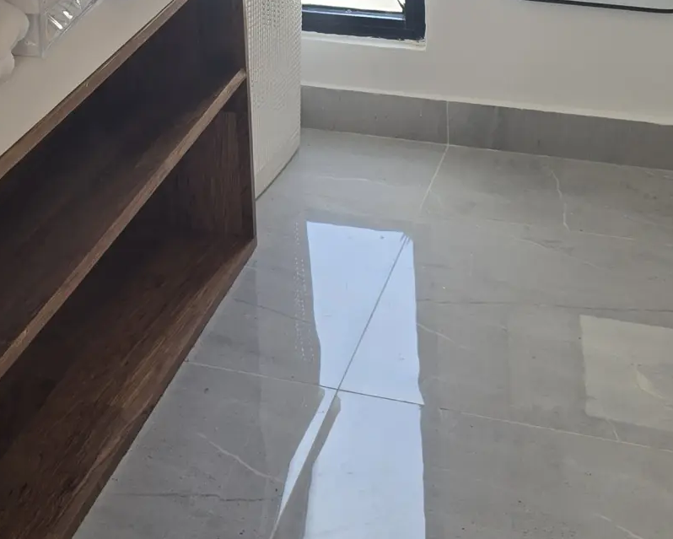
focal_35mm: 72
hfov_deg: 26.2
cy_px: -369
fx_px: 1435
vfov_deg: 17.9
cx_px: 193
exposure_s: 1/180
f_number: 1.7
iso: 25
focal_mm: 6.3
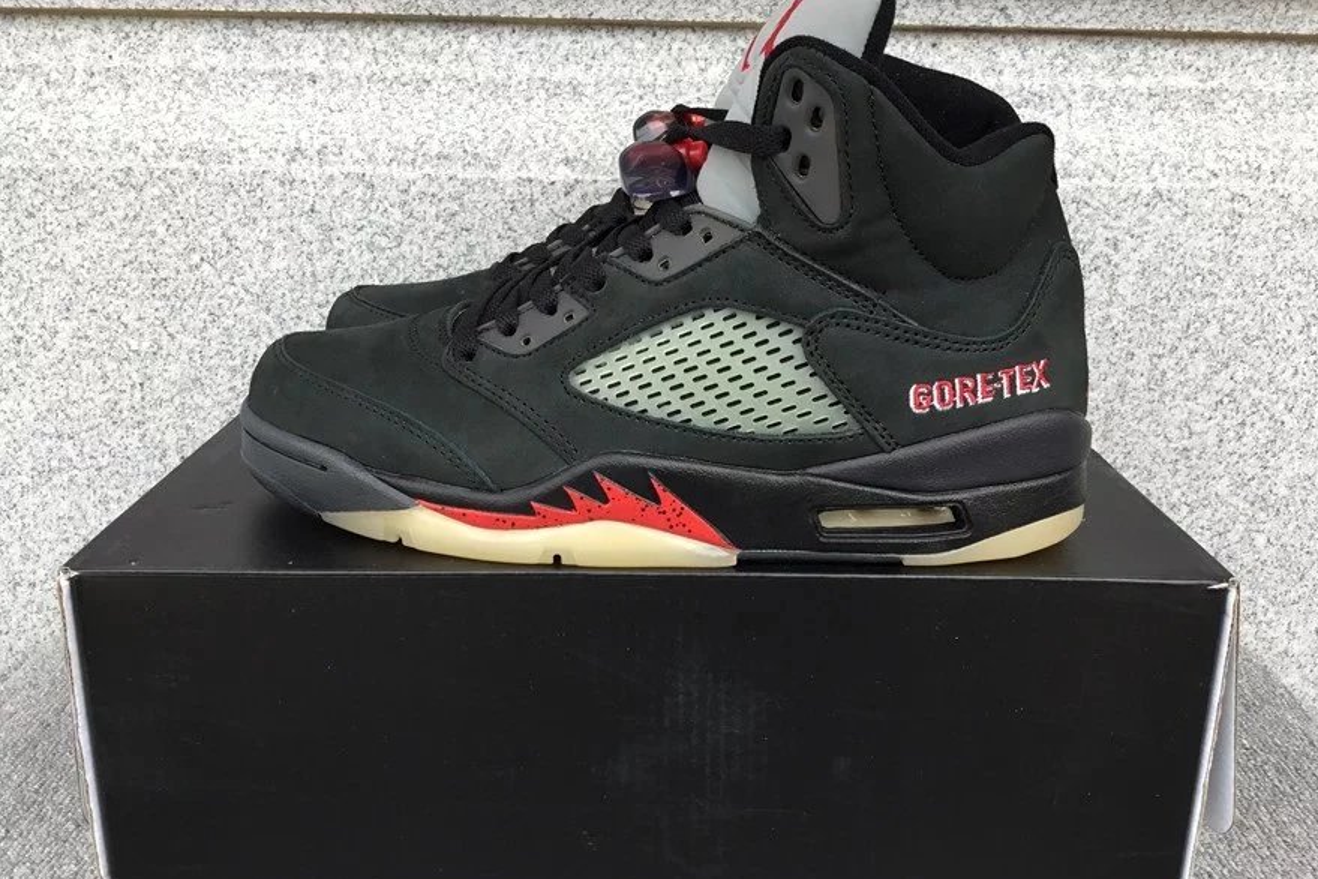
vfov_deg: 40.0
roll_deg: -0.7
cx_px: 663
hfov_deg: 57.2
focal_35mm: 33
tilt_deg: -15.6
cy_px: 446
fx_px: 1208
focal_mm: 3.3
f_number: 2.4
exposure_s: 1/122
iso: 25
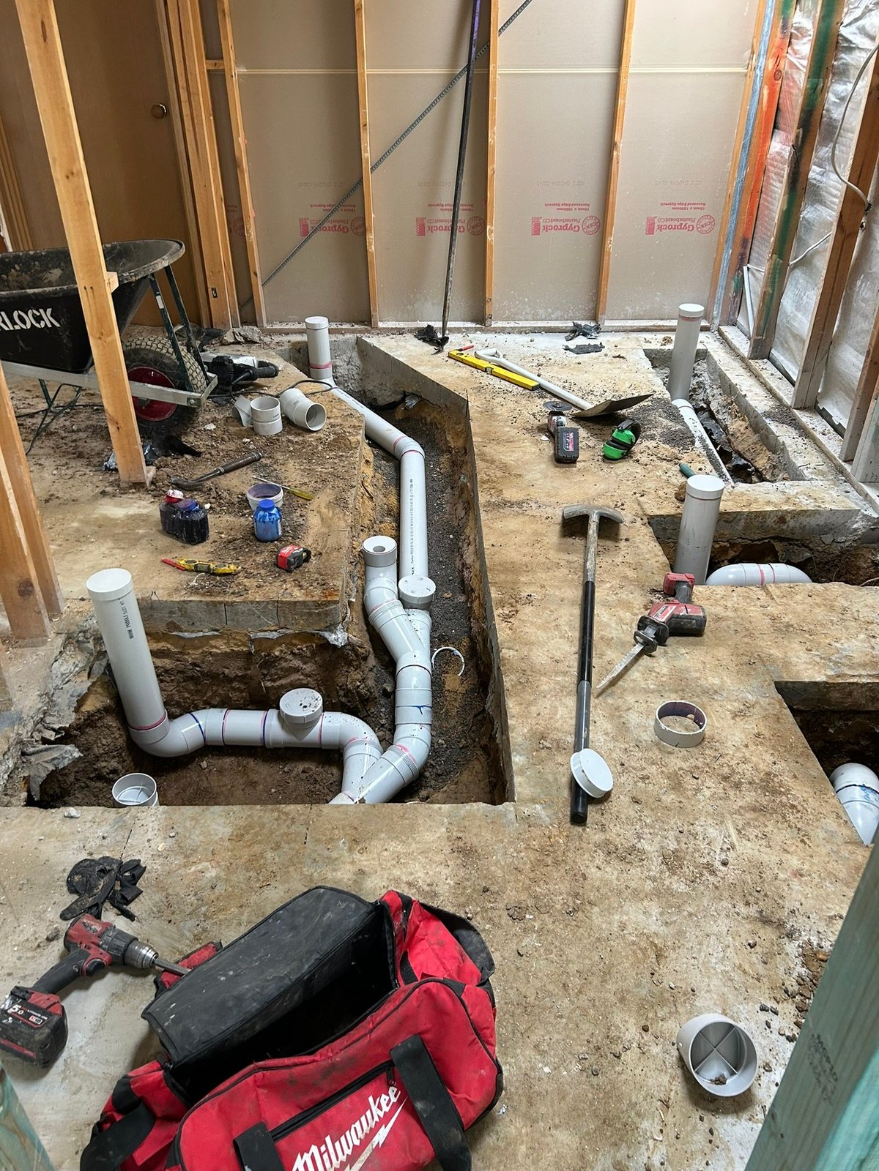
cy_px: 586
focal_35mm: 26
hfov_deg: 53.1
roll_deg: +2.3
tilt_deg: -29.4
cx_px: 440
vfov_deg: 67.3
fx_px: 880
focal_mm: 5.7
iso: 125
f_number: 1.5
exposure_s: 1/70
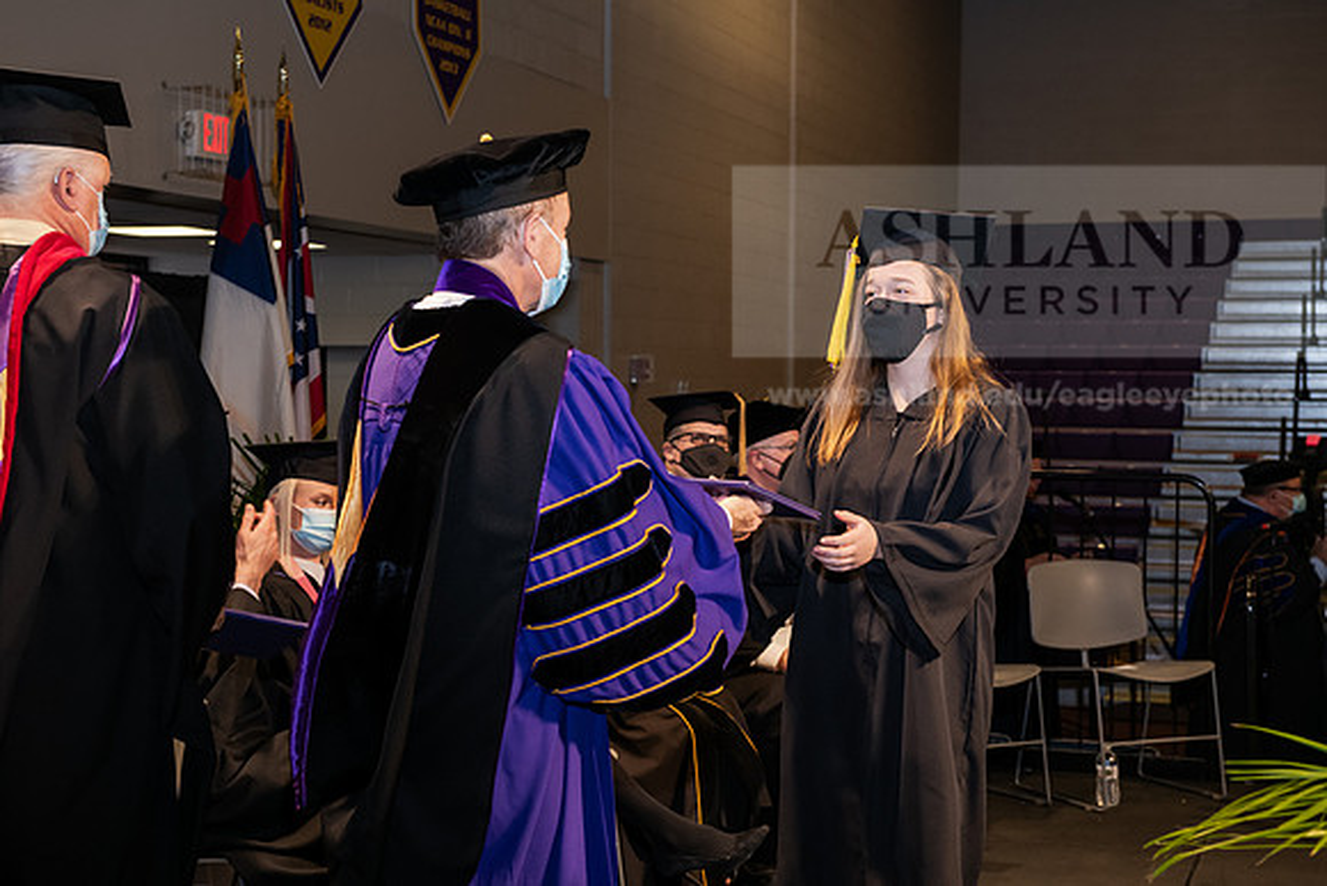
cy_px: 443
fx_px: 2286
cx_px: 664
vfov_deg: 21.9
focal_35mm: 62
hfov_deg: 32.4
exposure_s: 1/200
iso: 1600
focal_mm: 62
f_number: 6.3
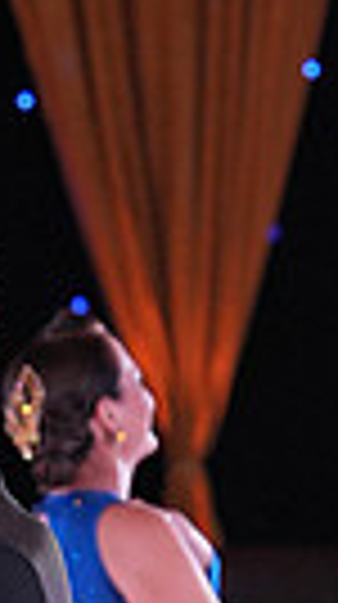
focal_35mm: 391
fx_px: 6254
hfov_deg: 3.1
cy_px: 855
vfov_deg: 5.5
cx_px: -309
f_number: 4
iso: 1600
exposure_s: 1/400
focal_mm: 86
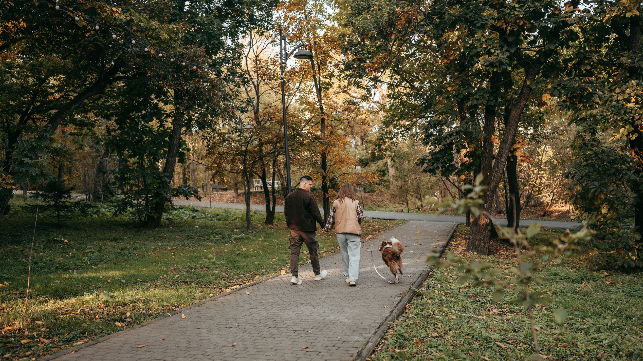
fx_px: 631
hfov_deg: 54.0
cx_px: 320
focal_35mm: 37
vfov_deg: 32.0
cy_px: 192
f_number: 1.8
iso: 180
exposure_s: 1/400
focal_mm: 35
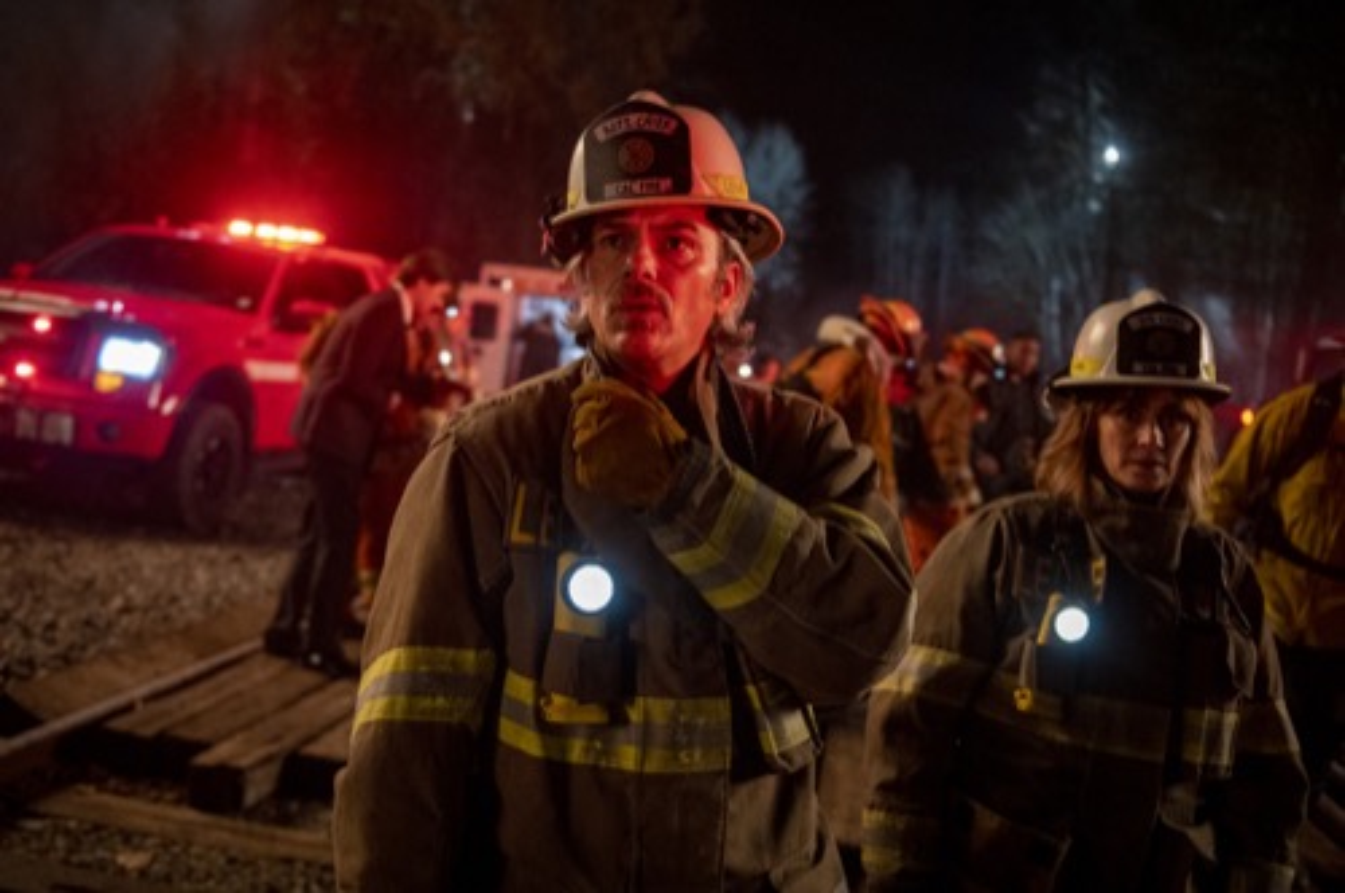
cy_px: 446
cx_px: 672
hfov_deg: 53.2
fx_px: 1343
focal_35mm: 36
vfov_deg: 36.8
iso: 6400
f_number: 2.8
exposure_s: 1/125
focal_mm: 36
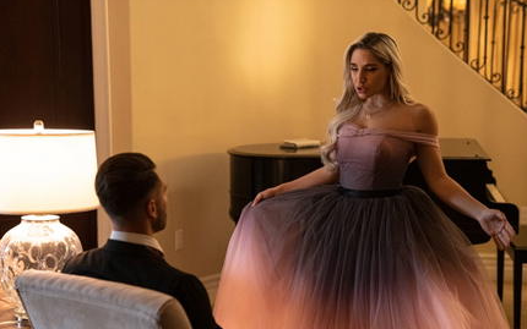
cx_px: 284
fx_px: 1063
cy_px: 192
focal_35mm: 74
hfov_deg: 27.8
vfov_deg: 17.6
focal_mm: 65
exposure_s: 1/160
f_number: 2.8
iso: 8000
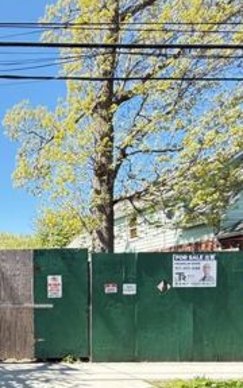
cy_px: 307
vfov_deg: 54.4
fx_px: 350
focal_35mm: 33
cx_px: -108
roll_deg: -0.3
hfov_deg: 27.9
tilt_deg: -2.9
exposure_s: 1/241
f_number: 2.2
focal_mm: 2.22
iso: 50
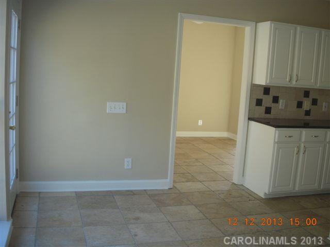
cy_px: 124
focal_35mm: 38
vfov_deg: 37.7
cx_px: 165
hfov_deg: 49.0
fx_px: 362
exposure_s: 1/50
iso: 100
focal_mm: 6.3
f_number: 3.3
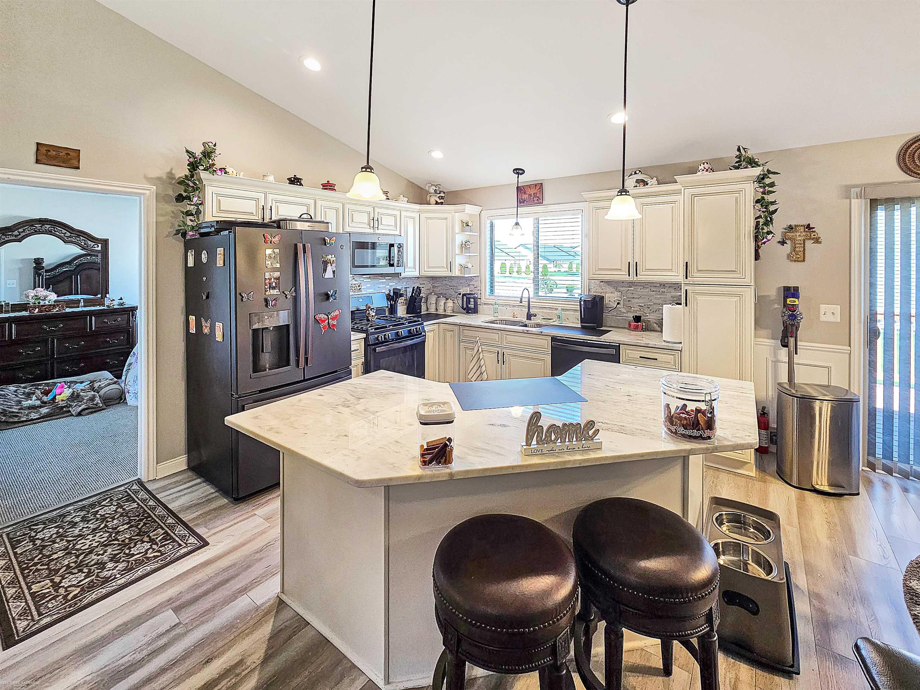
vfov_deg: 89.9
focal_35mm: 13
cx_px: 460
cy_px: 345
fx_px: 346
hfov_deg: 106.2
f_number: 2.2
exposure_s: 1/60
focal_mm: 2.2
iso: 100
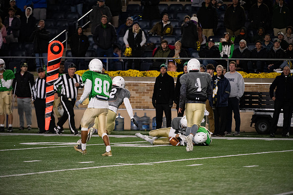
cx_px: 146
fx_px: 2361
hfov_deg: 7.1
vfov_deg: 4.7
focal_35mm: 290
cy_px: 98
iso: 3200
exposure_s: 1/500
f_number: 4
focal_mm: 290
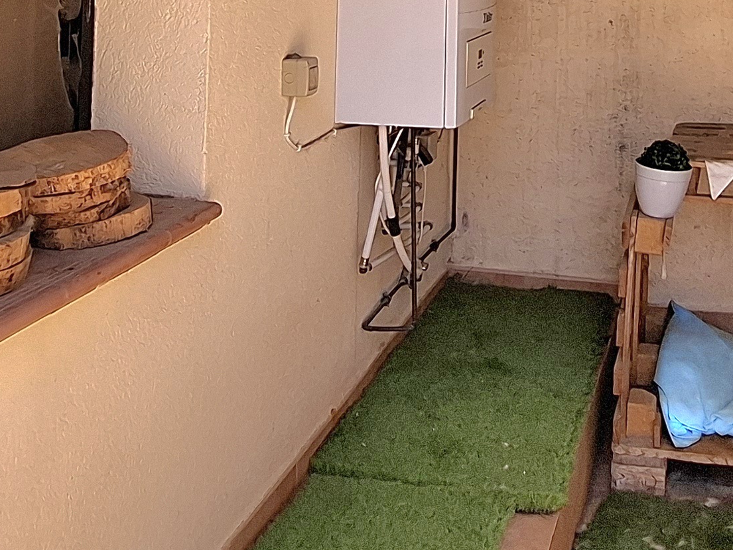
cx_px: 602
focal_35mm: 48
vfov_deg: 27.1
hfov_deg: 38.0
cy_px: -93
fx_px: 1017
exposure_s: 1/137
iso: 40
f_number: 2.2
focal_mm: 1.74
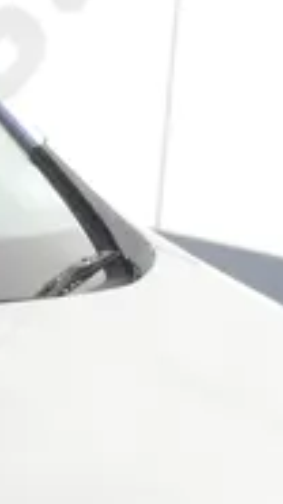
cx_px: -430
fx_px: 2256
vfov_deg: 12.5
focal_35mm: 169
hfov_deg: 6.7
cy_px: 583
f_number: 10
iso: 200
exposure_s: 1/250
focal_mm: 14
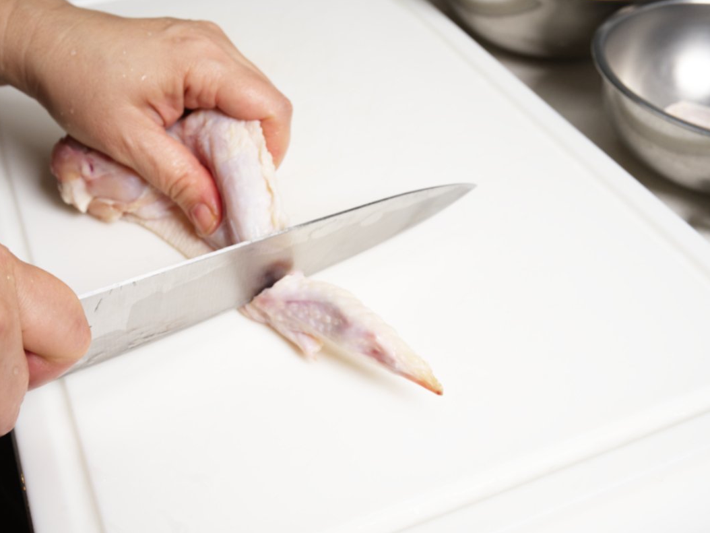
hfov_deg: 51.9
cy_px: 265
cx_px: 344
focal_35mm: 36
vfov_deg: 40.1
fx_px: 729
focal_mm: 32.5
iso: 1000
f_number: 8
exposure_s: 1/1000
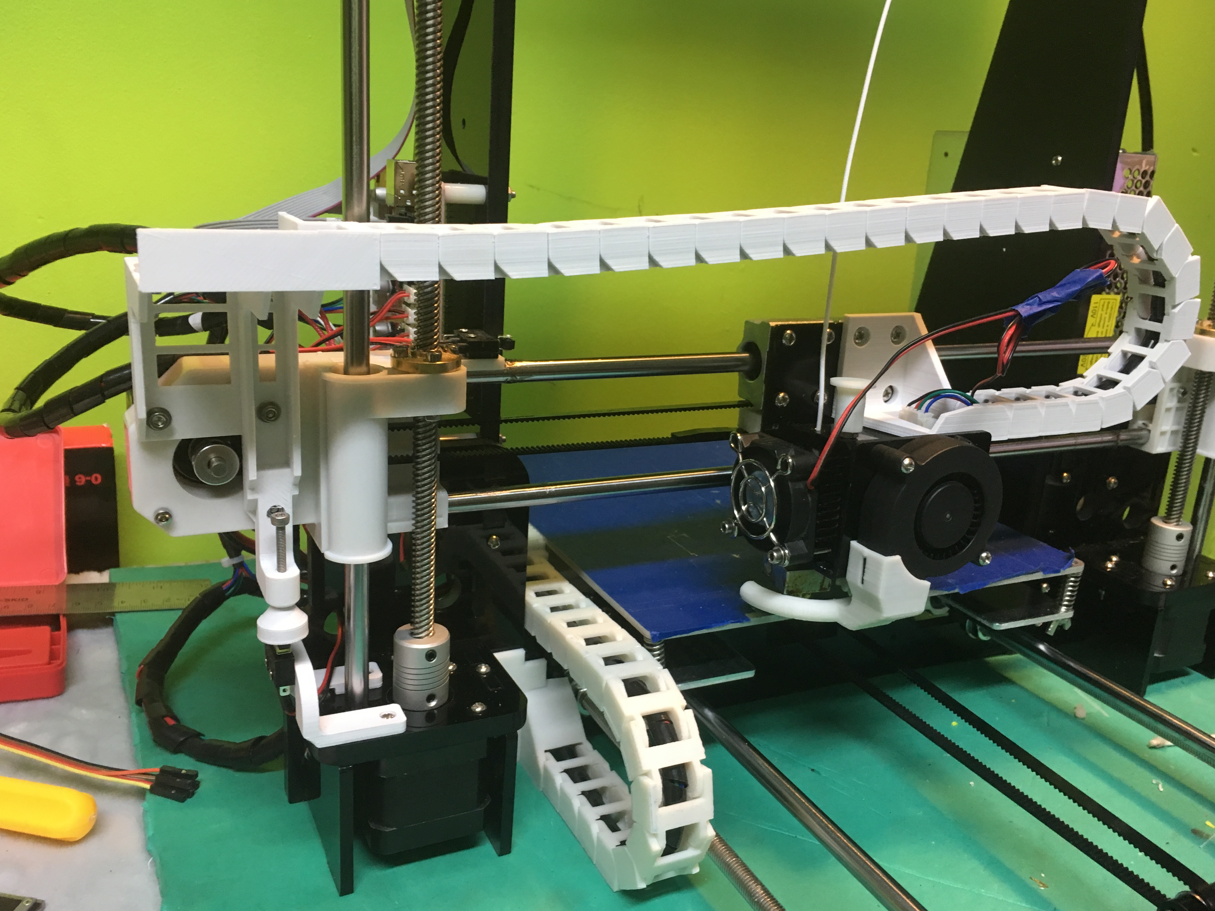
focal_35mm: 30
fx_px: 1053
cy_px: 455
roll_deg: -4.2
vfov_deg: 46.8
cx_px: 610
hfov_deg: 60.0
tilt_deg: -14.8
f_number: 2.2
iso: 100
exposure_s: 1/30
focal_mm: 4.15
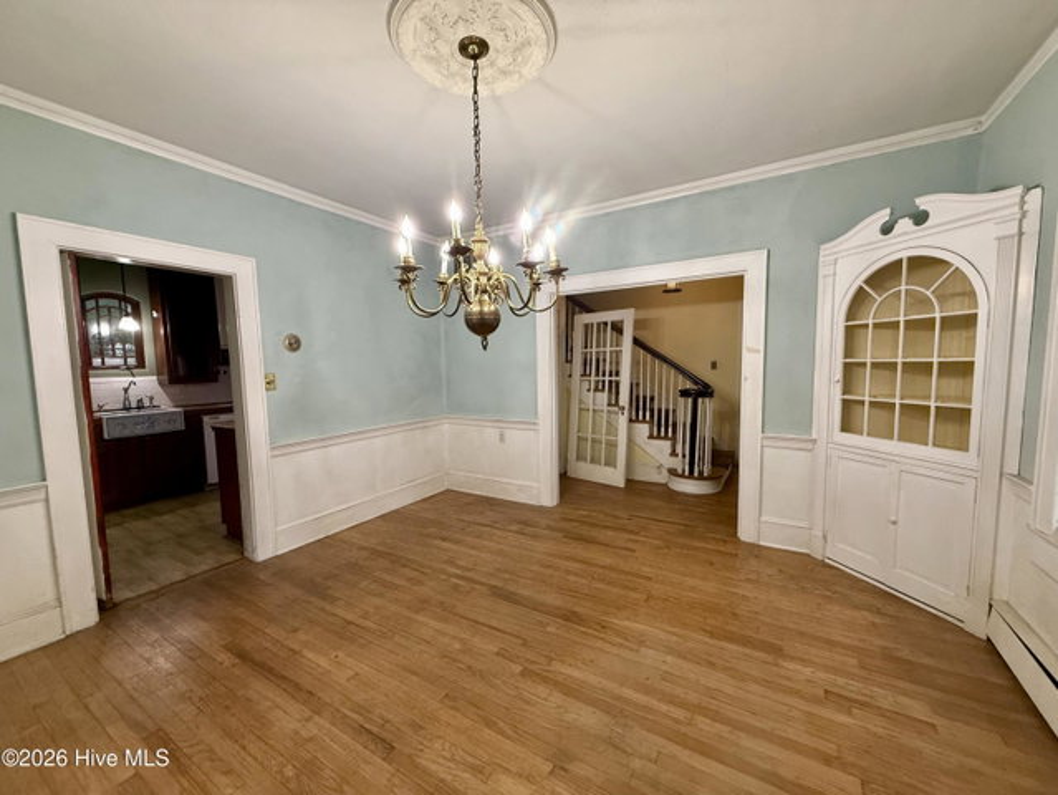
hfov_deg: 102.0
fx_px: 428
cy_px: 398
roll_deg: +0.6
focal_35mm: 14
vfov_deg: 85.7
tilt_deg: -5.0
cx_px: 529
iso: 400
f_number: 2.2
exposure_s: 1/120
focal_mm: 2.22
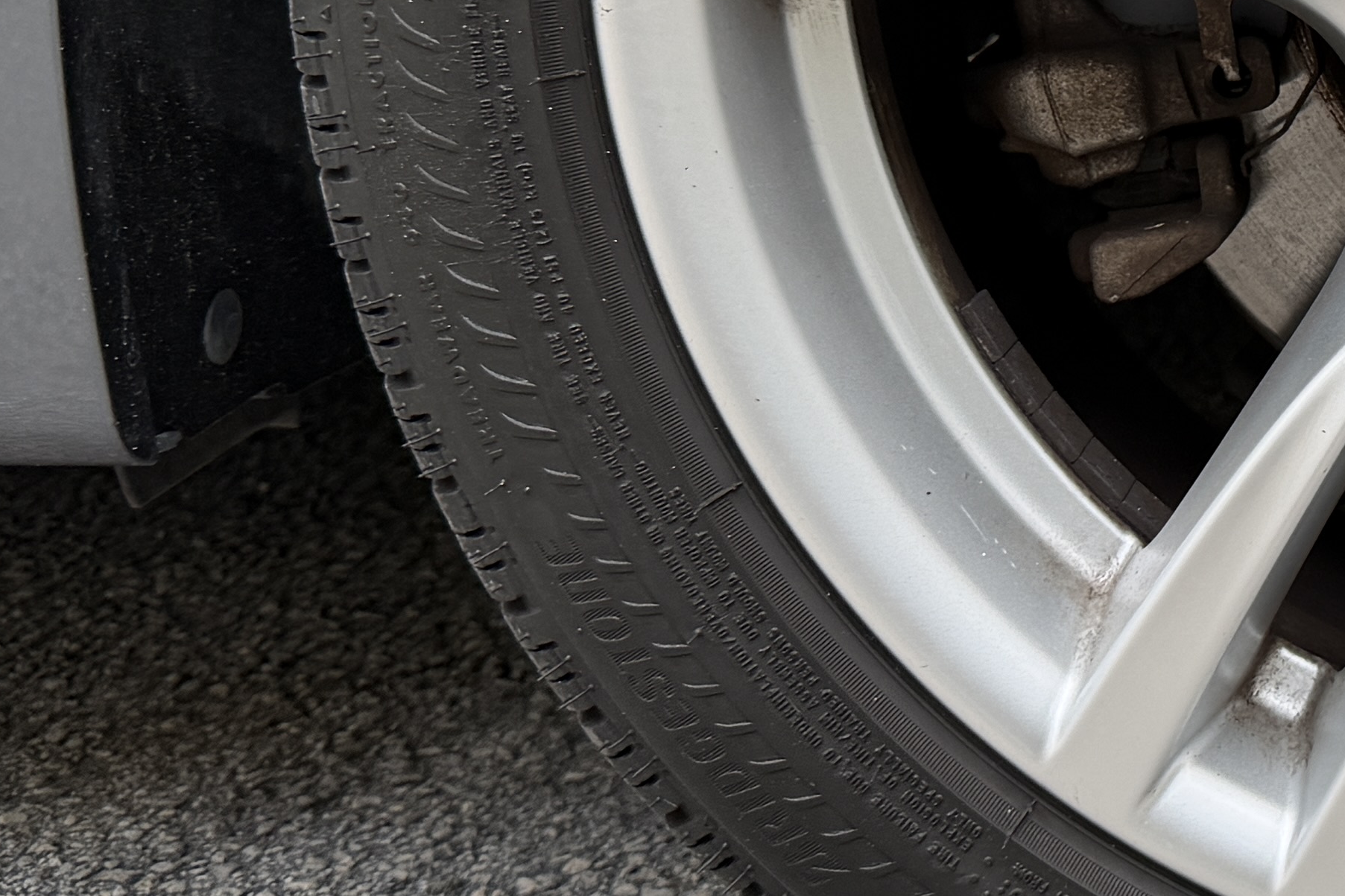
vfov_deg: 16.9
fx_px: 2951
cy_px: 20
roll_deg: +0.0
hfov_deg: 23.5
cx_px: 1605
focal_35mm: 79
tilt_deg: -5.9
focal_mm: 6.76
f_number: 1.78
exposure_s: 1/162
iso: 80
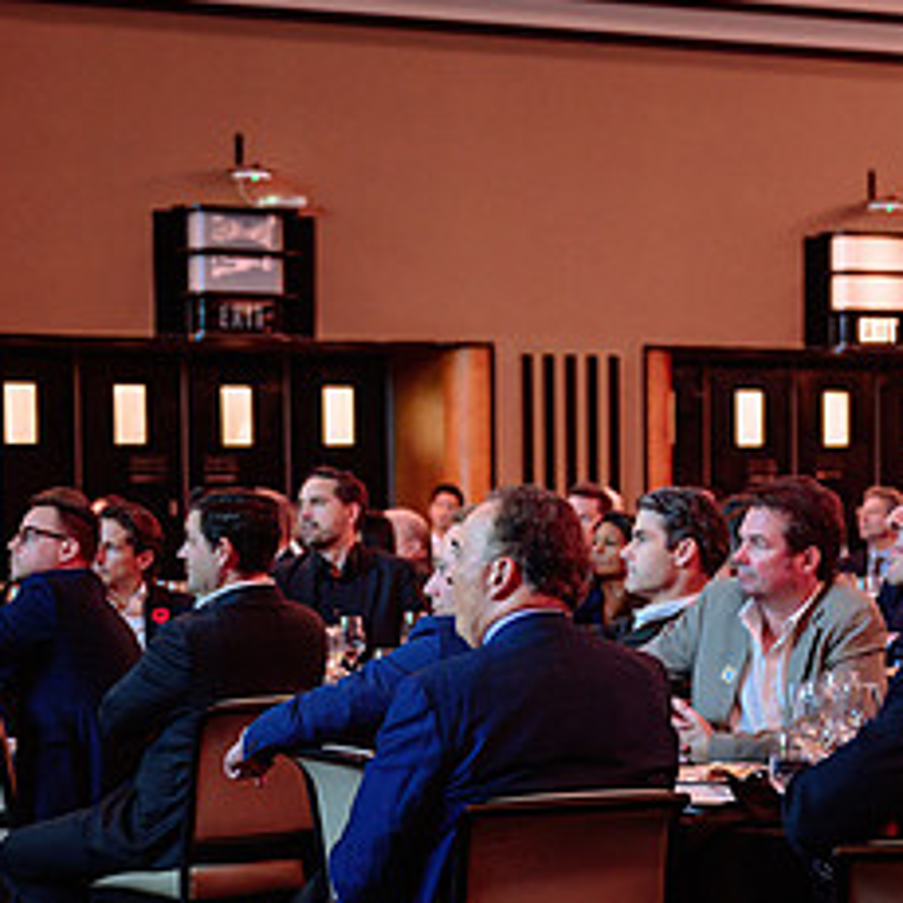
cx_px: 673
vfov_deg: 17.8
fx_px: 2863
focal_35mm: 97
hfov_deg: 17.8
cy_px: 676
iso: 1600
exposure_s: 1/20
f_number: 2.8
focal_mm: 44
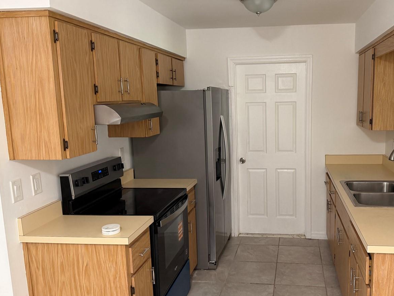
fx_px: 376
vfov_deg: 42.9
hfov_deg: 54.7
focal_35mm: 33
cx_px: 248
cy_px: 155
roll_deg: +2.0
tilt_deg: -8.1
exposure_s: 1/60
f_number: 1.78
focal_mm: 6.76
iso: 250
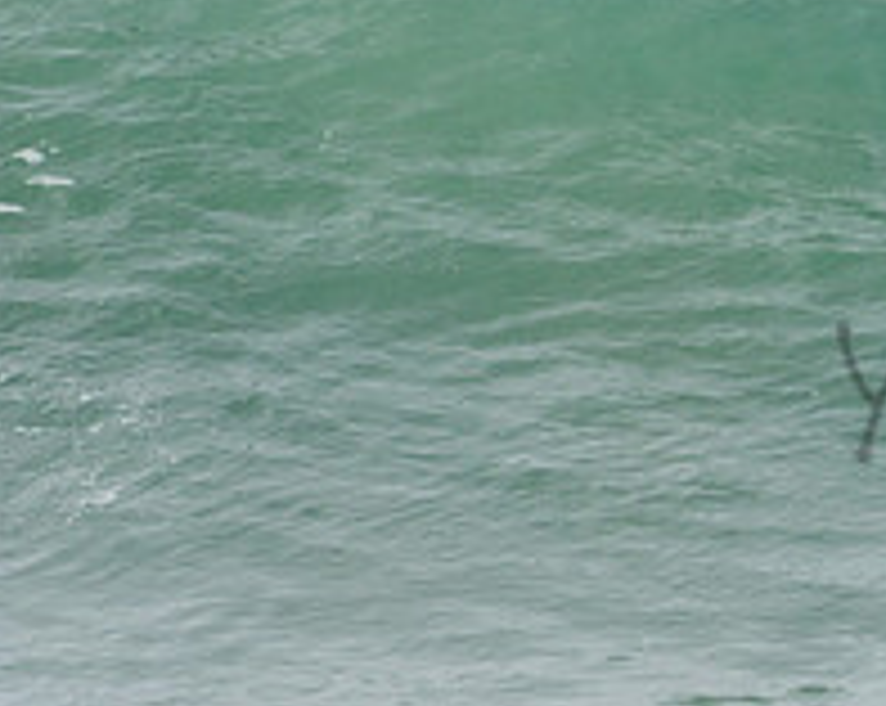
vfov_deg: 0.7
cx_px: 1300
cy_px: 353
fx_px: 54356
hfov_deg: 0.9
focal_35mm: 2076
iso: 320
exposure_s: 1/2000
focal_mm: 500
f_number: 5.6
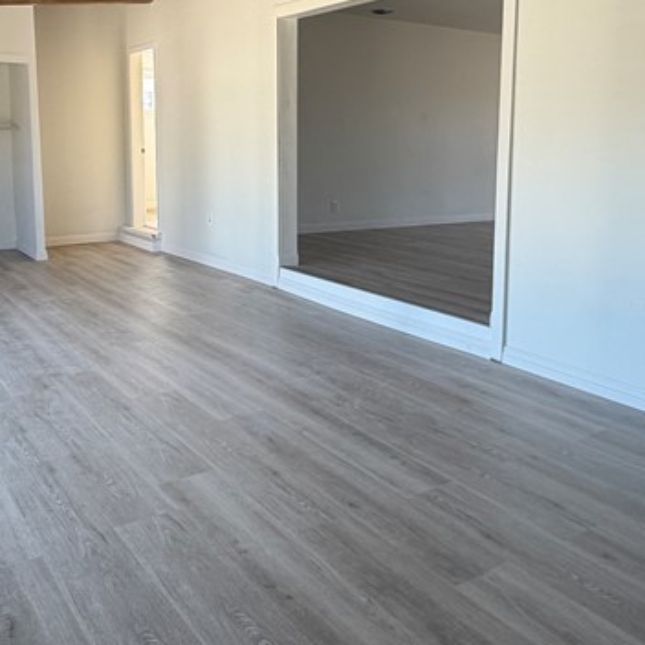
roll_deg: -0.6
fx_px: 759
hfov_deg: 45.9
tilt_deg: -7.9
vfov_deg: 45.6
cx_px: 366
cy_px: 235
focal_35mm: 36
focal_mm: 2.22
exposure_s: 1/121
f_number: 2.2
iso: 80
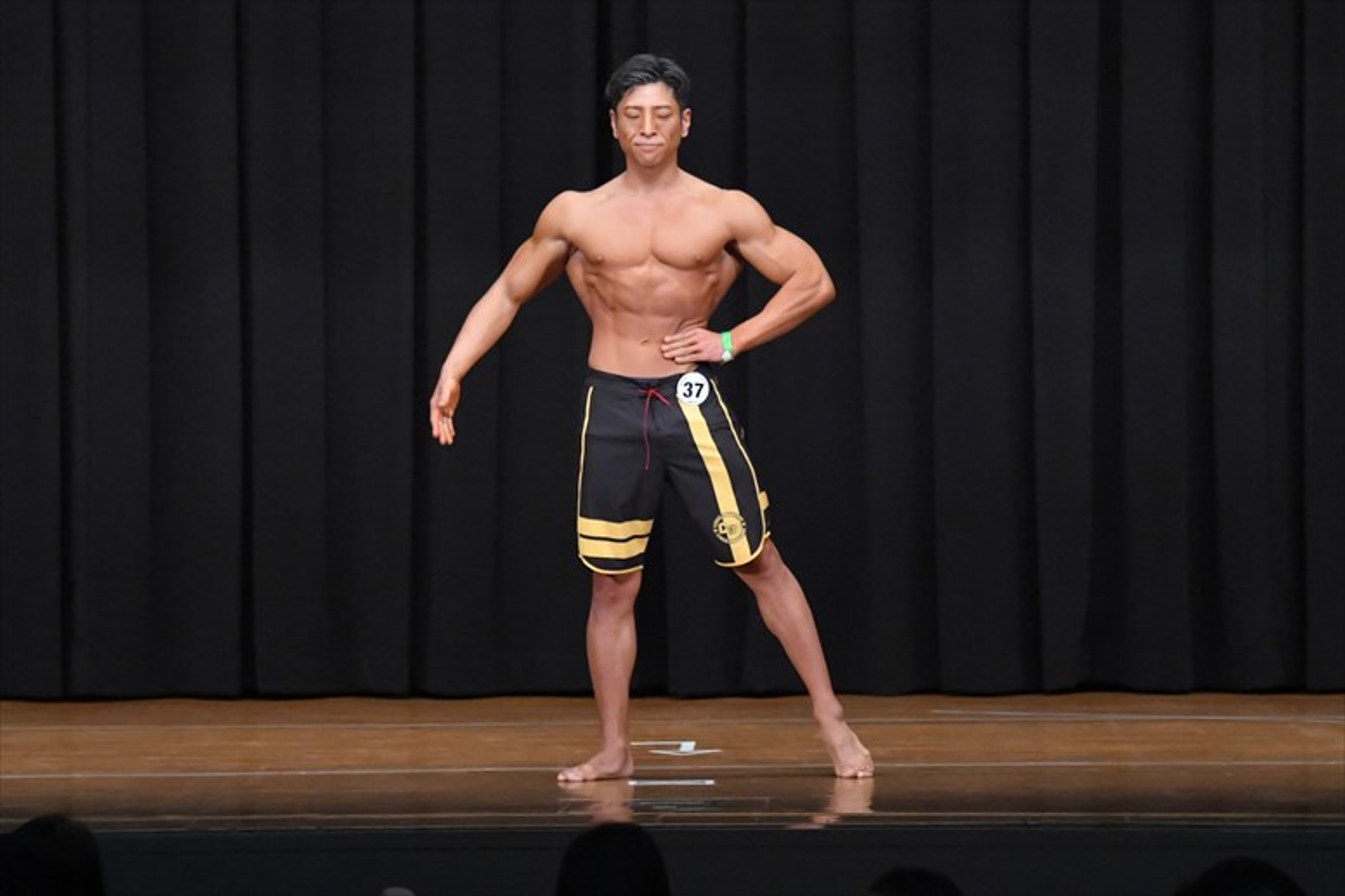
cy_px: 448
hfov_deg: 9.5
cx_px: 672
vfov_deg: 6.3
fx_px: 8104
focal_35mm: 217
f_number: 5.6
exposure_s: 1/400
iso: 8000
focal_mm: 145
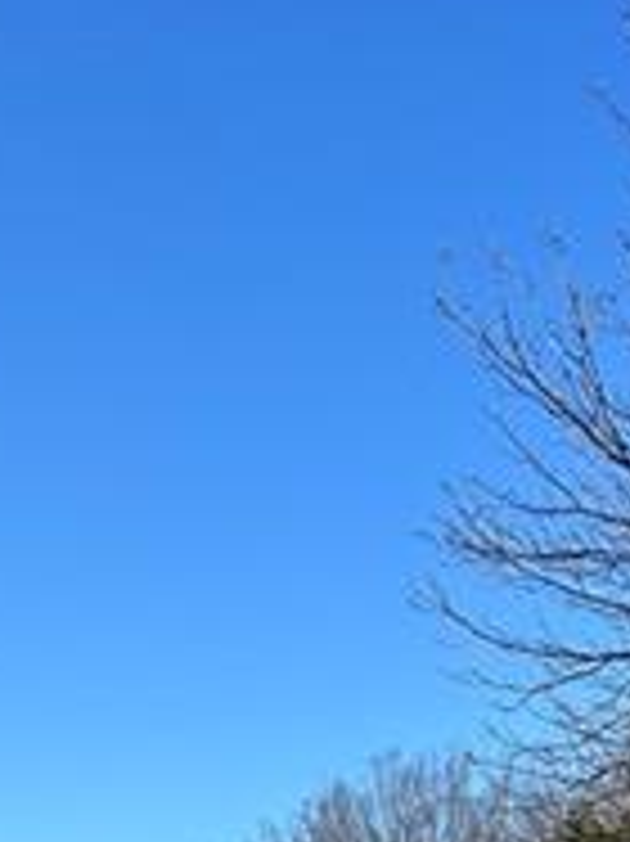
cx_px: 364
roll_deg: +1.1
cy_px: 1256
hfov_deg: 13.8
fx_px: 2599
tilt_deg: -1.7
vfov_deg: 16.7
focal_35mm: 107
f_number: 1.5
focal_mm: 5.7
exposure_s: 1/3165
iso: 50
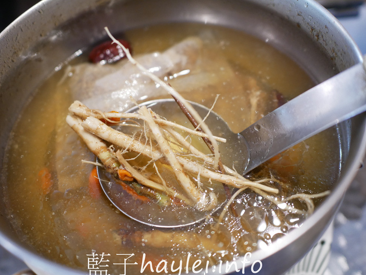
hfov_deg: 58.3
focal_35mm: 31
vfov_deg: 45.4
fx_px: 328
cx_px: 180
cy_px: 139
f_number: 1.7
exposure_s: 1/60
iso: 1250
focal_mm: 15
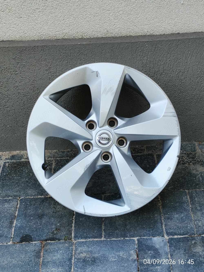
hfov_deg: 24.0
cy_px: 136
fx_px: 479
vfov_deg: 31.7
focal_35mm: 61
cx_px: 102
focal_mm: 6.12
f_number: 1.9
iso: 100
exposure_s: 1/100
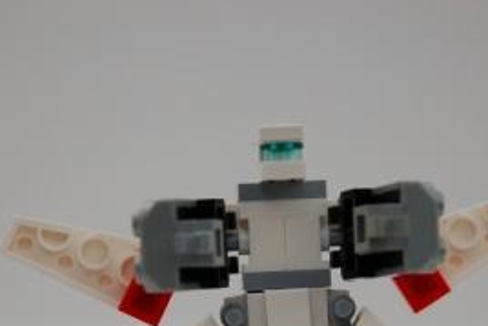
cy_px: 266
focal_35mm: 238
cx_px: 277
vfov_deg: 5.8
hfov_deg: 8.7
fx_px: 3226
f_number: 5.6
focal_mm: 95
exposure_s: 1/500
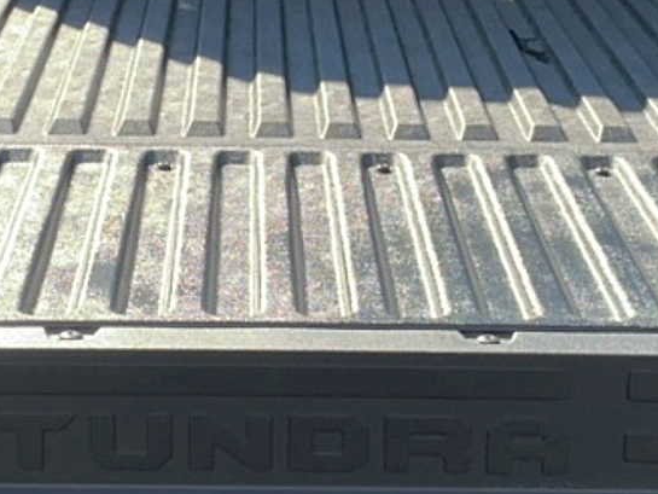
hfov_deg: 22.2
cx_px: 264
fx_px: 1673
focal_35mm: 88
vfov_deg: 16.7
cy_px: 134
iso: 25
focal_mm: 3
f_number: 1.8
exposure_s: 1/580
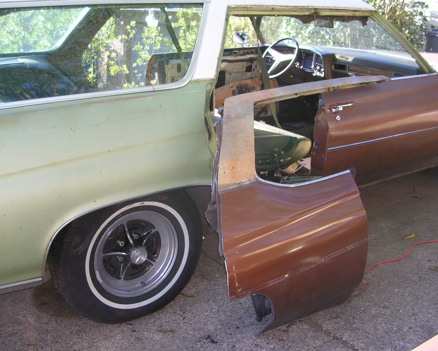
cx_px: 233
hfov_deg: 45.8
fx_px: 518
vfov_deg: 37.3
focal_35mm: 40
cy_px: 174
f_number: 2.8
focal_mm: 5.8
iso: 50
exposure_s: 1/86.1
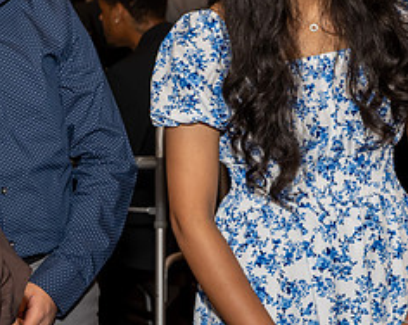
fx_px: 1254
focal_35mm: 104
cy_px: 172
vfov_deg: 14.8
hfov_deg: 17.1
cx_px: -155
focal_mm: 36
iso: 500
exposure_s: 1/250
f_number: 7.1
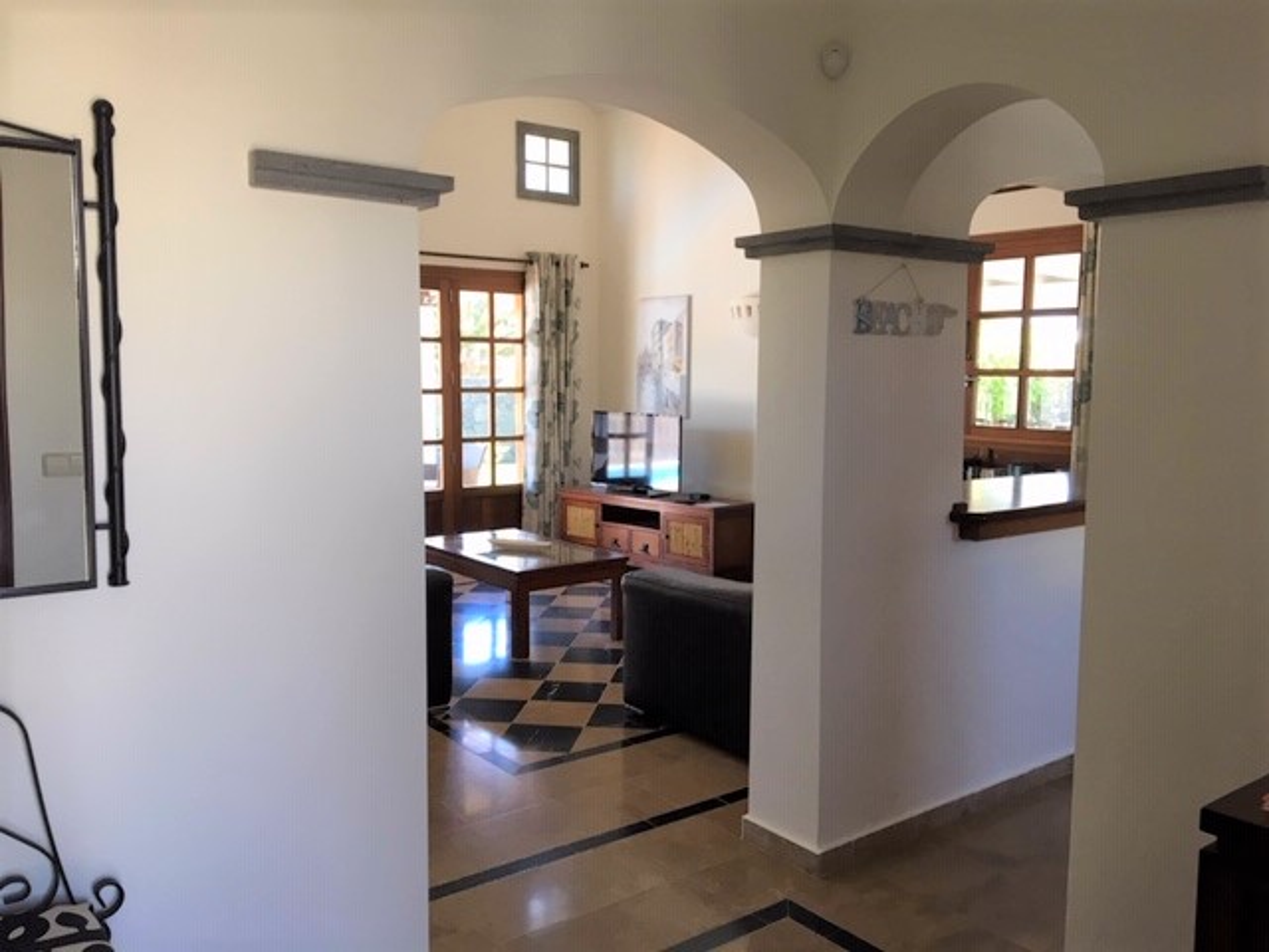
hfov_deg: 61.7
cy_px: 476
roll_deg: -0.7
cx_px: 634
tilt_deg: -4.7
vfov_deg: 48.2
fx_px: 1063
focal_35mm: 29
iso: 32
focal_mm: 4.15
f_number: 2.2
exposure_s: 1/33
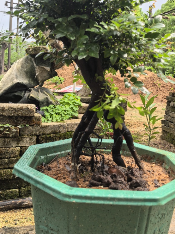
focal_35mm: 39
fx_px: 263
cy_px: 87
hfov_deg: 36.7
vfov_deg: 47.4
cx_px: 102
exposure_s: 1/1821
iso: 50
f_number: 2
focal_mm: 6.98
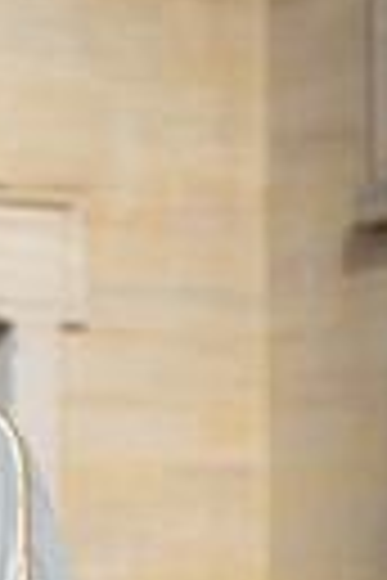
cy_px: 764
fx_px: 5353
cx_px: -243
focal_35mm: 332
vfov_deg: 6.2
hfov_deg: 4.1
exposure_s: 1/1000
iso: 100
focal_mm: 95
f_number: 2.8
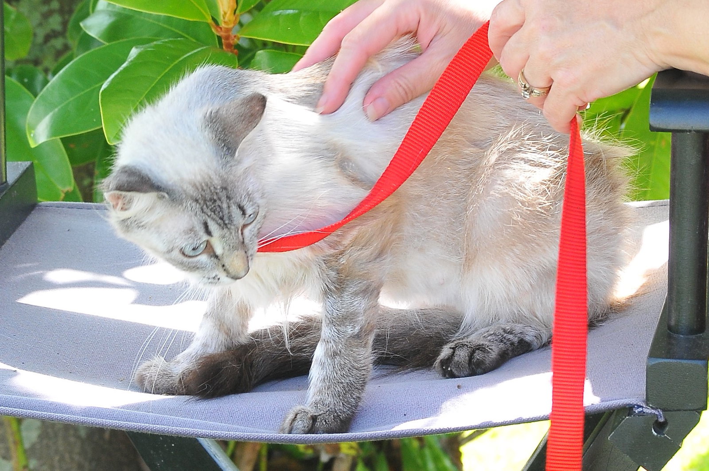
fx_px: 1623
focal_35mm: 82
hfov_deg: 24.6
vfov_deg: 16.5
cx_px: 354
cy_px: 236
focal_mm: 55
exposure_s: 1/100
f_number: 5.6
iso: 400
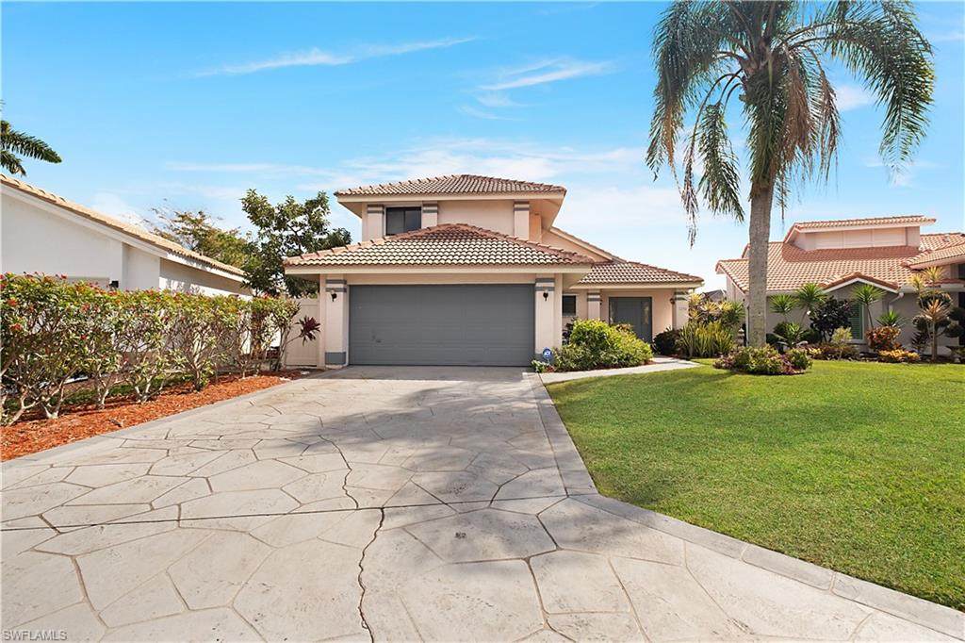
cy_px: 322
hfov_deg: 100.4
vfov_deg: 77.3
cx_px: 482
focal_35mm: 15
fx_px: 402
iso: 80
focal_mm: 10
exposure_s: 1/280
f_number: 5.6
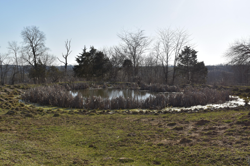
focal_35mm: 38
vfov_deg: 35.5
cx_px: 125
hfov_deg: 51.3
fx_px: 260
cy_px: 83
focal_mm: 25
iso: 100
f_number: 11
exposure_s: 1/200
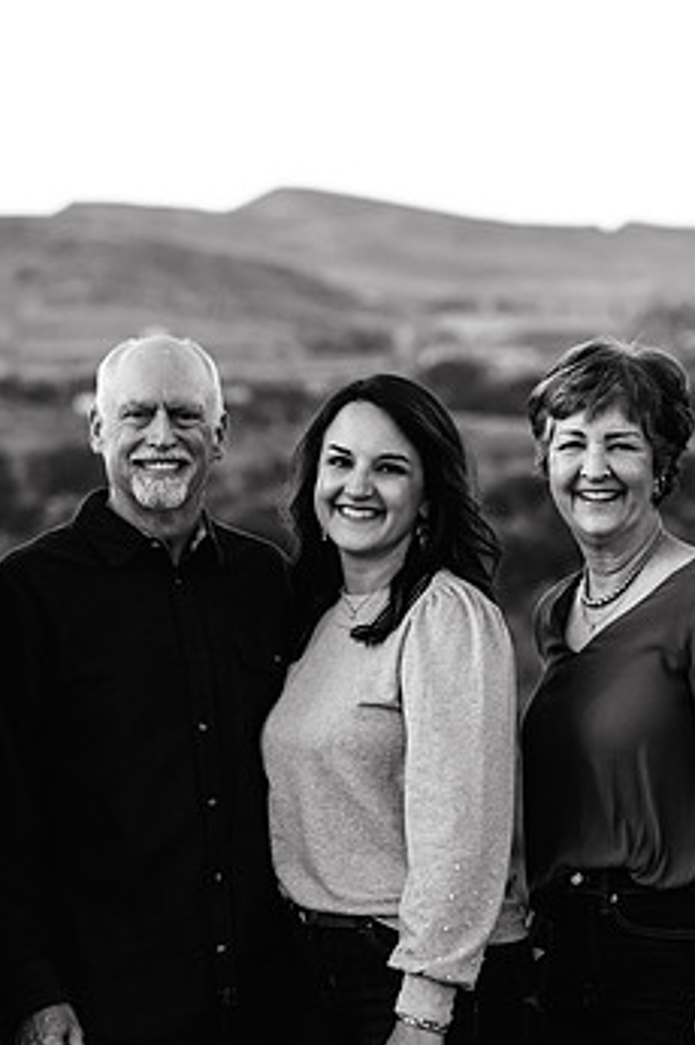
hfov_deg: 5.0
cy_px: 654
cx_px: 320
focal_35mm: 272
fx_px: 7892
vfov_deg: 7.6
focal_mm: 144
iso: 500
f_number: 5.6
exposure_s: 1/160
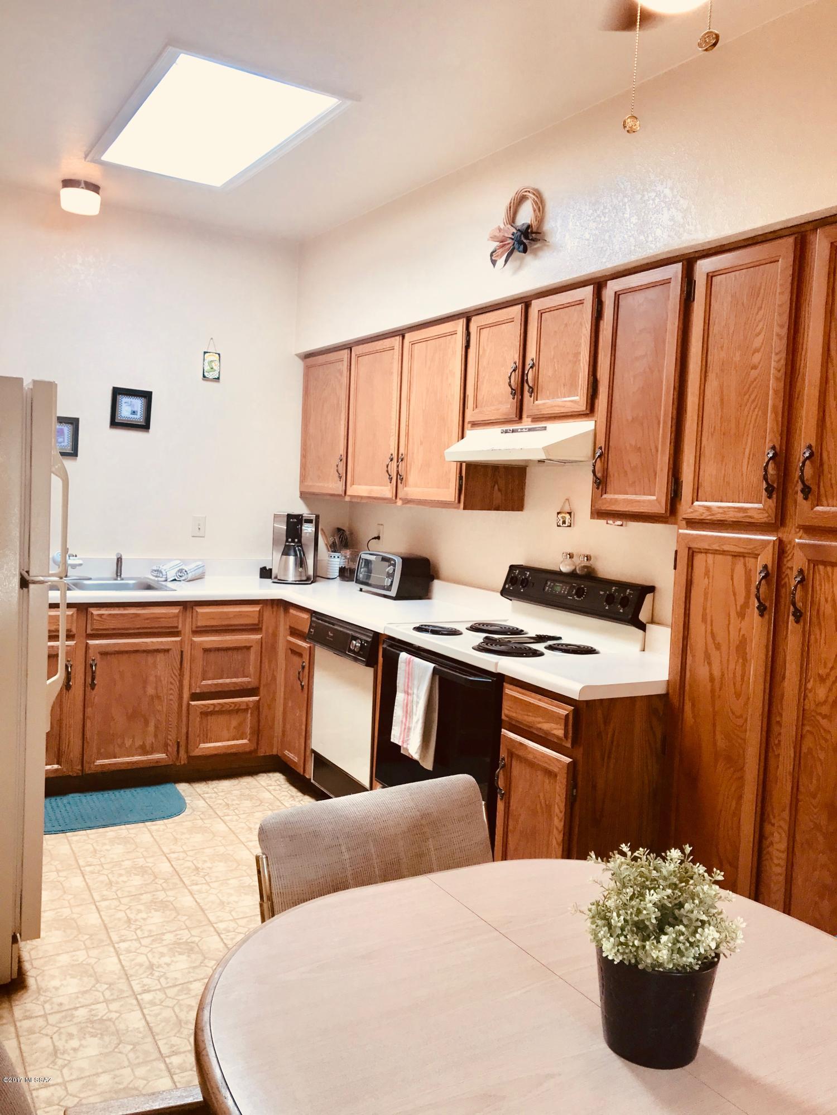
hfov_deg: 49.7
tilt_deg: -3.4
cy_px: 558
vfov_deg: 63.4
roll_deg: -3.5
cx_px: 418
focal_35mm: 28
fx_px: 903
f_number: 1.8
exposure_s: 1/76
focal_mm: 3.99
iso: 20
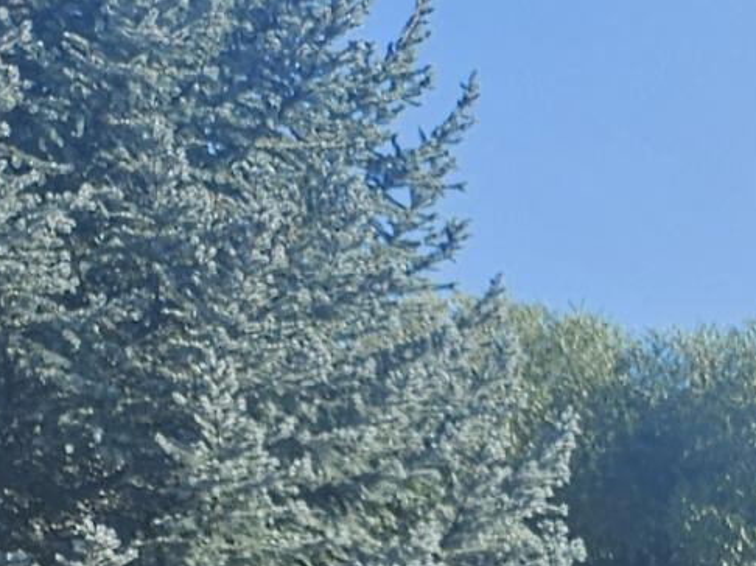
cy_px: 1202
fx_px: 3100
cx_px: 1843
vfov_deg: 9.6
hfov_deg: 11.4
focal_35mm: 142
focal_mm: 5.4
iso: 25
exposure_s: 1/746
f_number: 1.8
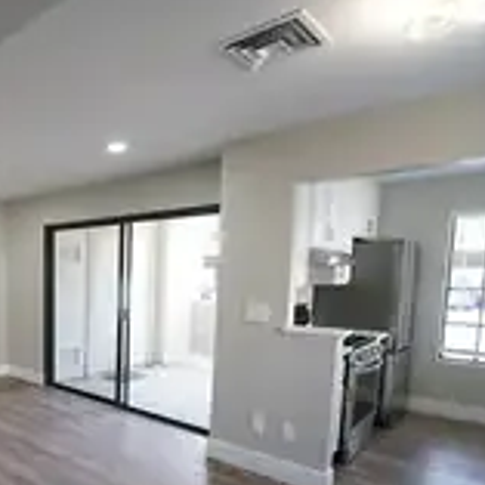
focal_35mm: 26
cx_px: 46
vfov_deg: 59.7
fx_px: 412
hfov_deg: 53.2
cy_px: 320
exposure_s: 1/200
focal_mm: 12
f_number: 7.1
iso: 5000
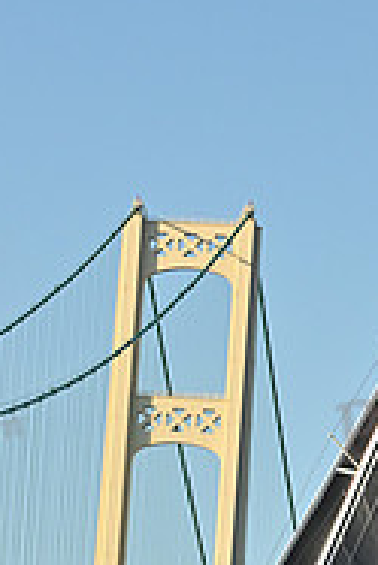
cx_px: 180
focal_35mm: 316
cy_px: 864
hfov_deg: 4.4
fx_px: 4967
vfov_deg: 6.4
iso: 800
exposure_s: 1/1000
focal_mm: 102
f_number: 13
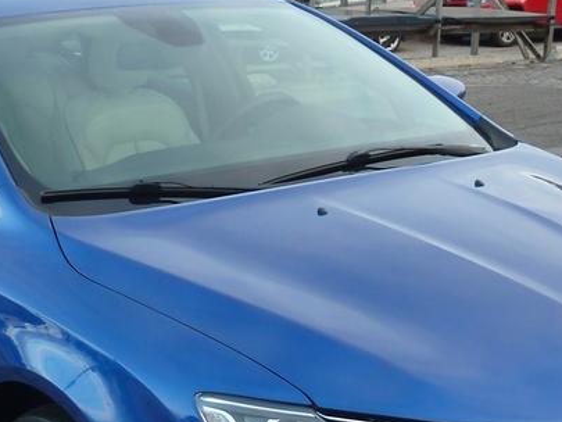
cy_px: 340
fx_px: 1283
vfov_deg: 18.5
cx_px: 191
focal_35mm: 79
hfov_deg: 24.6
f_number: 3.3
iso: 80
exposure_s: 1/60
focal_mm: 4.1
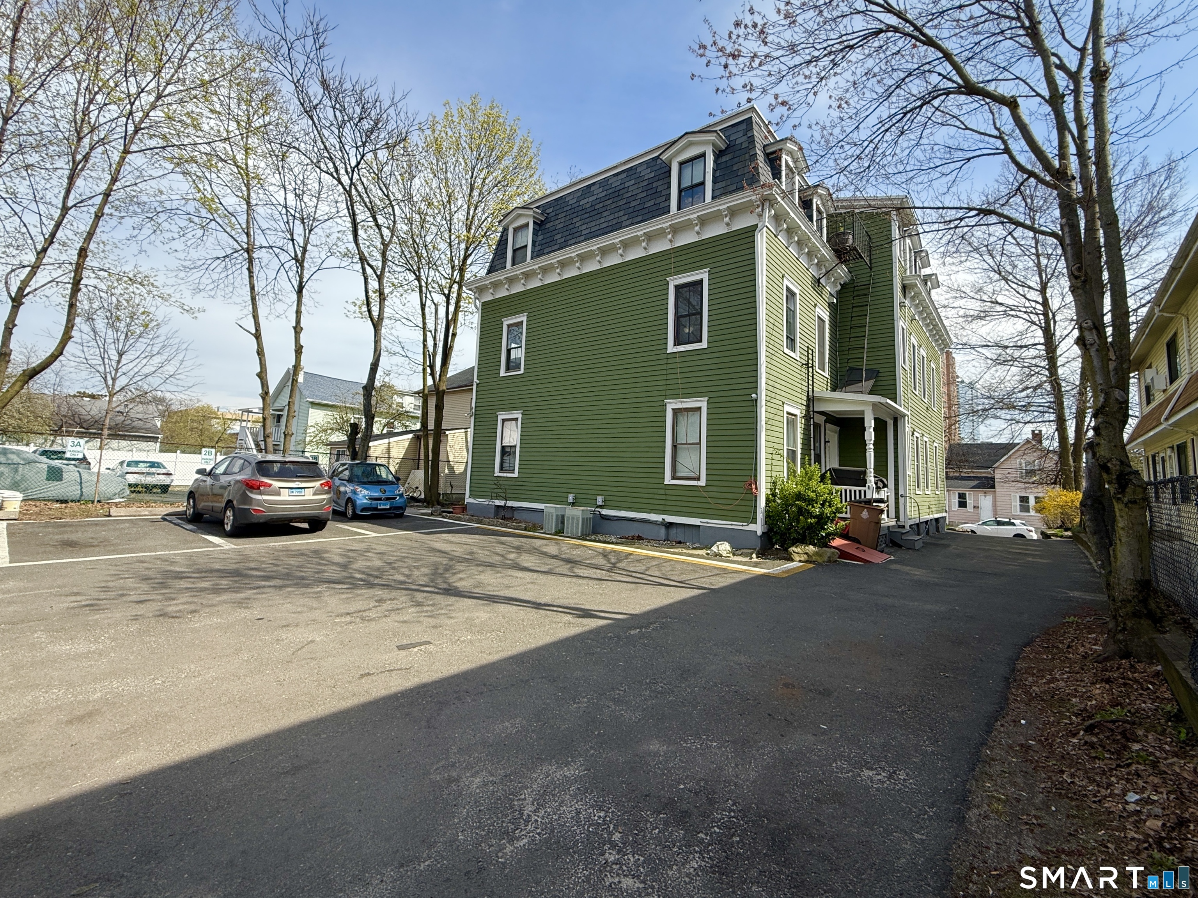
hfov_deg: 102.1
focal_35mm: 14
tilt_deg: +3.0
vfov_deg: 85.7
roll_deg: -0.8
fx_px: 485
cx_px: 599
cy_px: 449
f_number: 2.2
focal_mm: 2.22
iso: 50
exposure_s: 1/1105
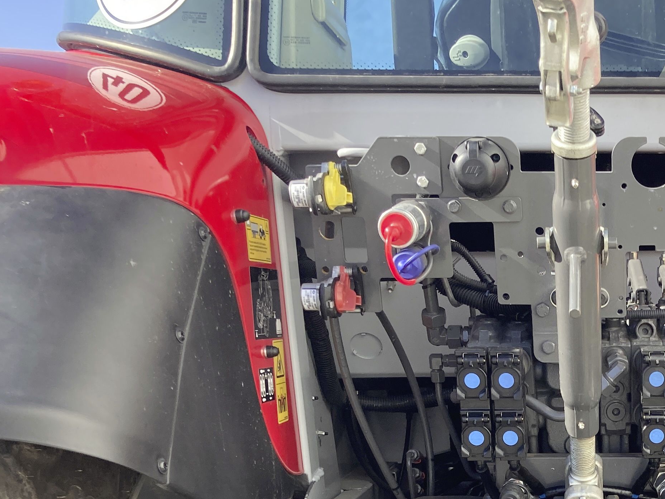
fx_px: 1172
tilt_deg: -15.8
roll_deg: -2.2
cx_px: 660
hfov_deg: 29.6
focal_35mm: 61
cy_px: 525
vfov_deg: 22.9
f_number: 1.8
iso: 20
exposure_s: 1/521
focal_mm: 3.99
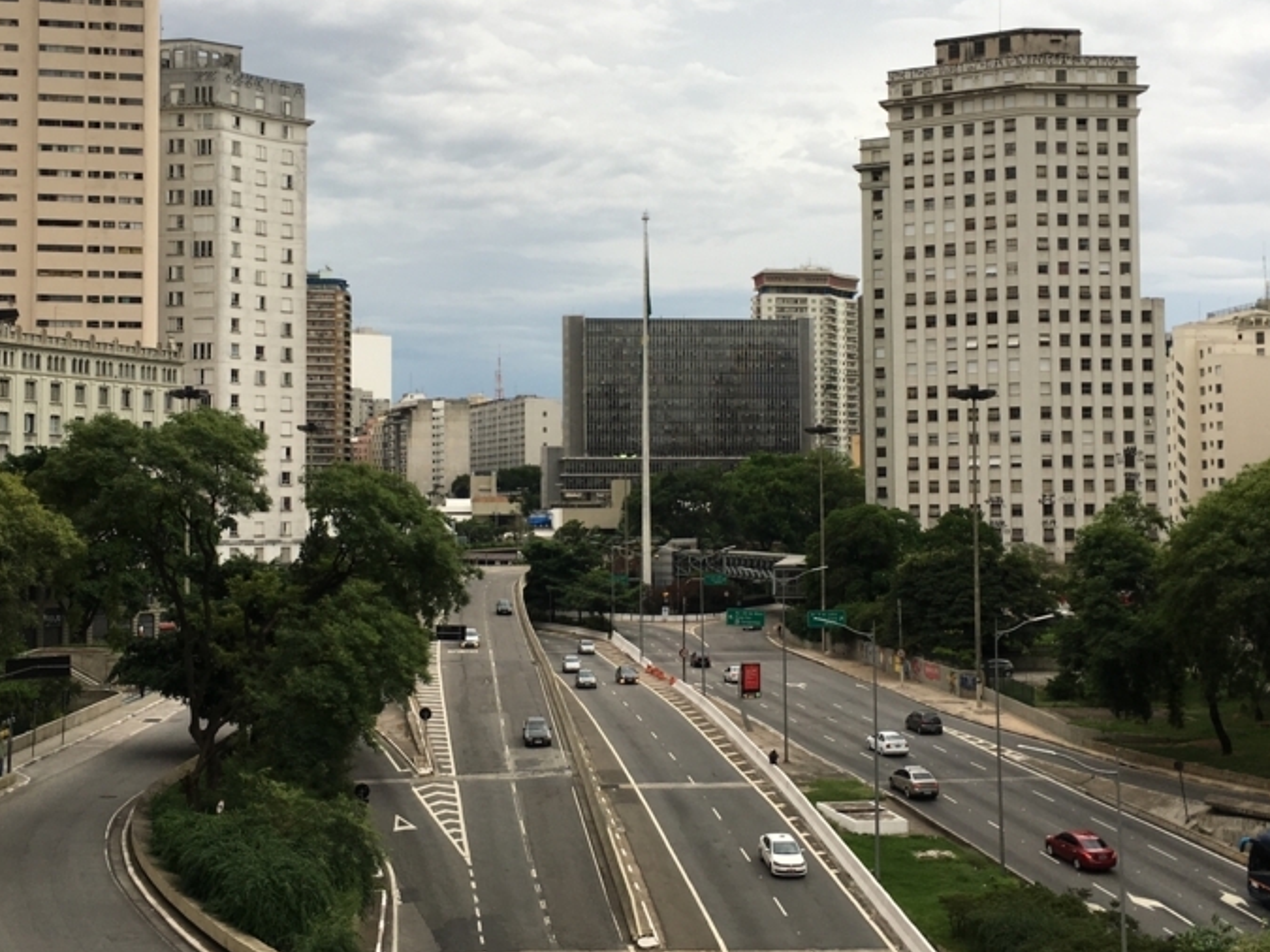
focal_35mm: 44
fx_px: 1614
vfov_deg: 32.8
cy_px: 427
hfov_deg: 42.9
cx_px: 591
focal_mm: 4.15
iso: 25
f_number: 2.2
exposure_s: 1/375
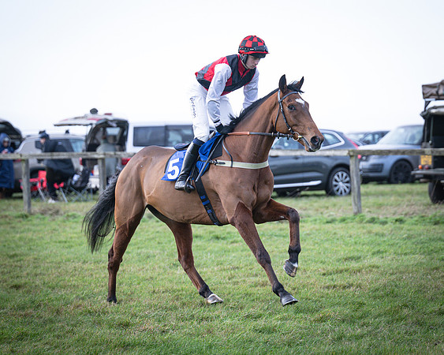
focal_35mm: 197
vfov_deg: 7.8
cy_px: 179
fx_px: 2591
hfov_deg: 9.8
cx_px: 264
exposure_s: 1/1000
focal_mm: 98
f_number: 2.8
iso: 400
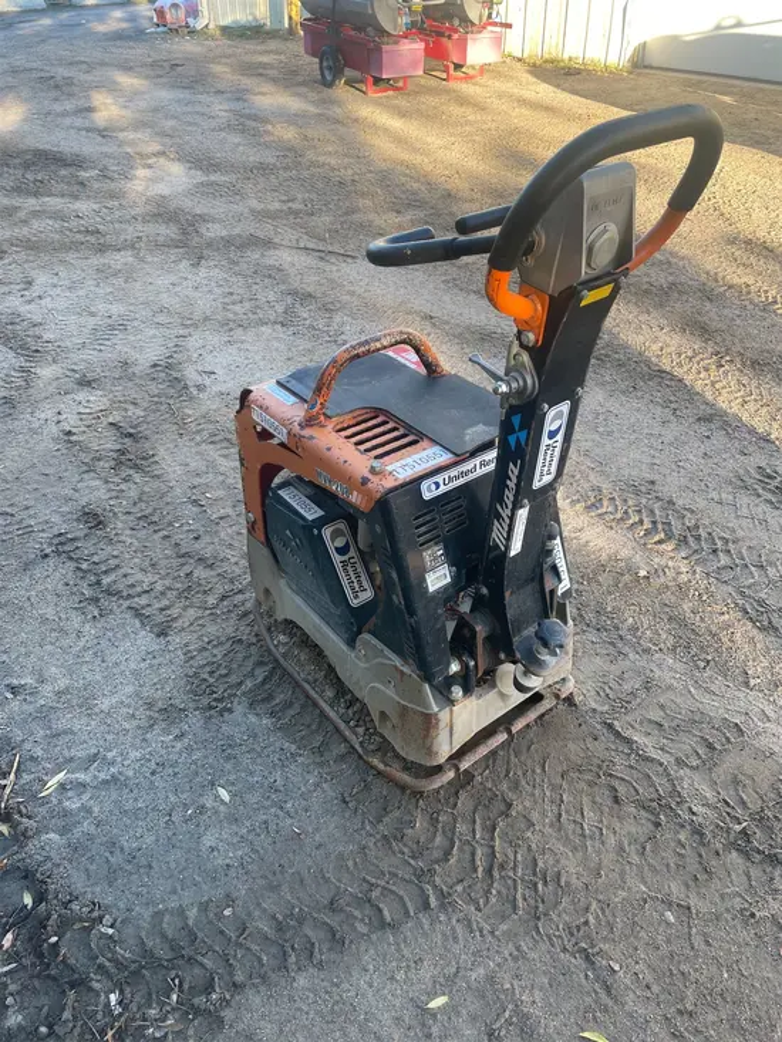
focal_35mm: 26
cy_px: 521
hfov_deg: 53.1
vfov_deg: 67.3
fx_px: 783
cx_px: 391
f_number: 1.6
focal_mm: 4.2
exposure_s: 1/147
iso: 32
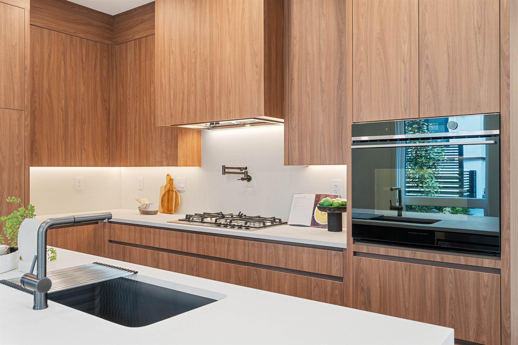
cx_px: 259
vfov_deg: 43.6
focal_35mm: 30
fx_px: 432
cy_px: 172
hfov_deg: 61.9
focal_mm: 20
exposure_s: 1/10
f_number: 4.5
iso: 800
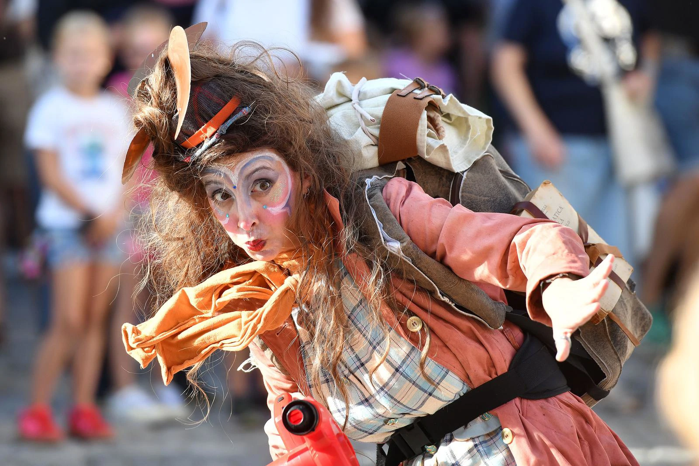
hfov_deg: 10.3
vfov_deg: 6.9
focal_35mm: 200
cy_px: 233
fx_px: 3883
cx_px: 350
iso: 360
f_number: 5
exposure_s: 1/800
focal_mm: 200
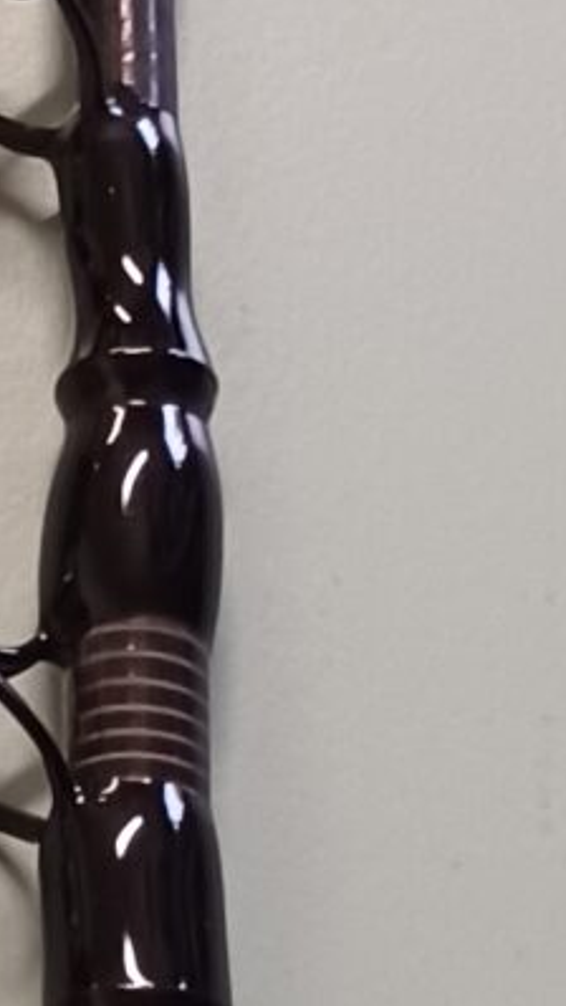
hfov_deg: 6.9
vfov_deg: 10.8
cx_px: -61
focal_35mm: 175
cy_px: 2245
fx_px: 4667
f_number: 1.8
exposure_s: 1/25
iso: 400
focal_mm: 4.6
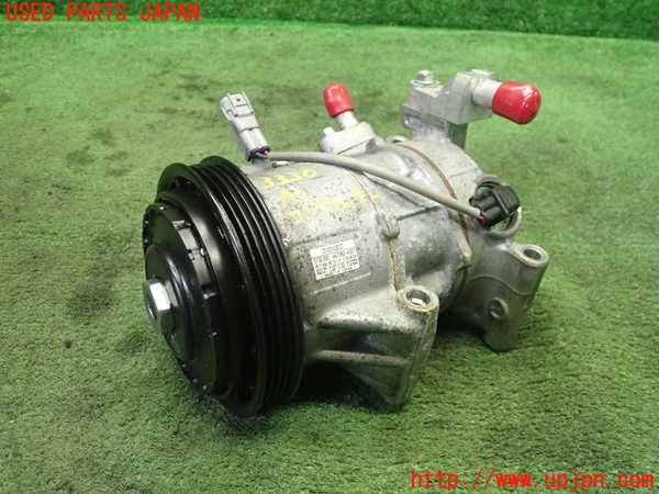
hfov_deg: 60.0
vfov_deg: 46.8
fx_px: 571
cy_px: 247
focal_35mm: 30
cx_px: 330
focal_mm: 5.5
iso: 800
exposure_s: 1/125
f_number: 2.3
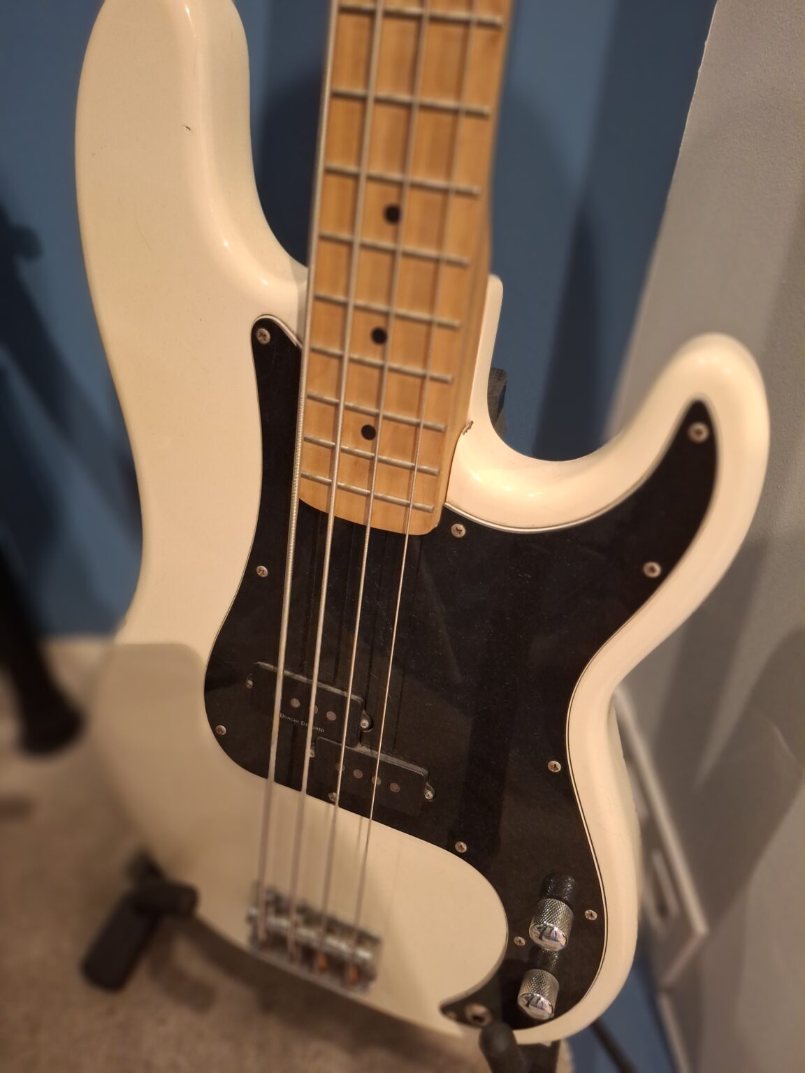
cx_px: 402
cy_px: 536
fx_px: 775
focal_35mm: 25
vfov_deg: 69.4
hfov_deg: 54.9
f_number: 1.8
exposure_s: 1/50
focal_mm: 4.69
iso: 250
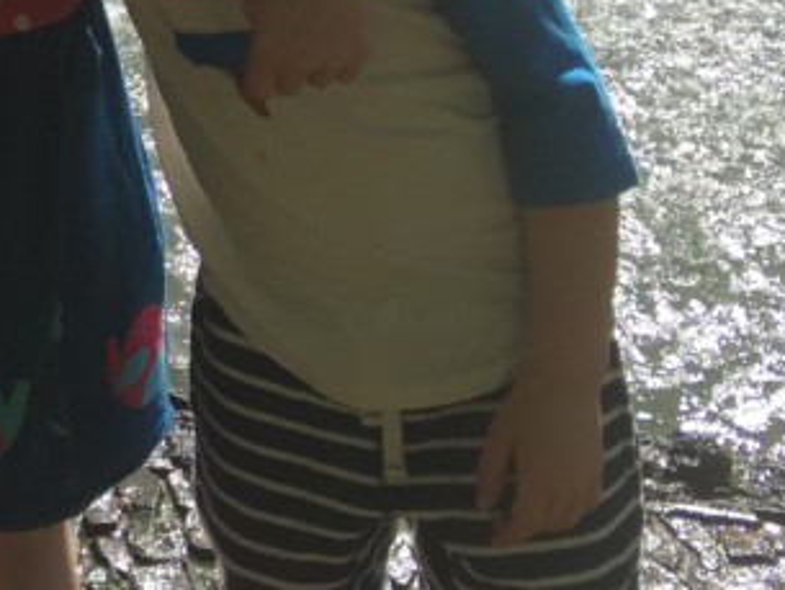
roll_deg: +0.8
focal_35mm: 114
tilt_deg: -11.0
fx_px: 2586
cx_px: -661
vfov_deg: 12.2
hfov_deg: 14.9
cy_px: -353
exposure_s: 1/1319
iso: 32
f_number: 2.2
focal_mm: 4.15
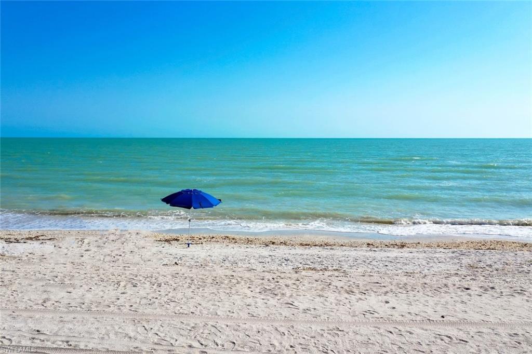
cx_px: 266
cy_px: 177
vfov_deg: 46.4
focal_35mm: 28
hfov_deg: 65.5
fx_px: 414
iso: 100
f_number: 6.3
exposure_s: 1/640
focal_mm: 10.26
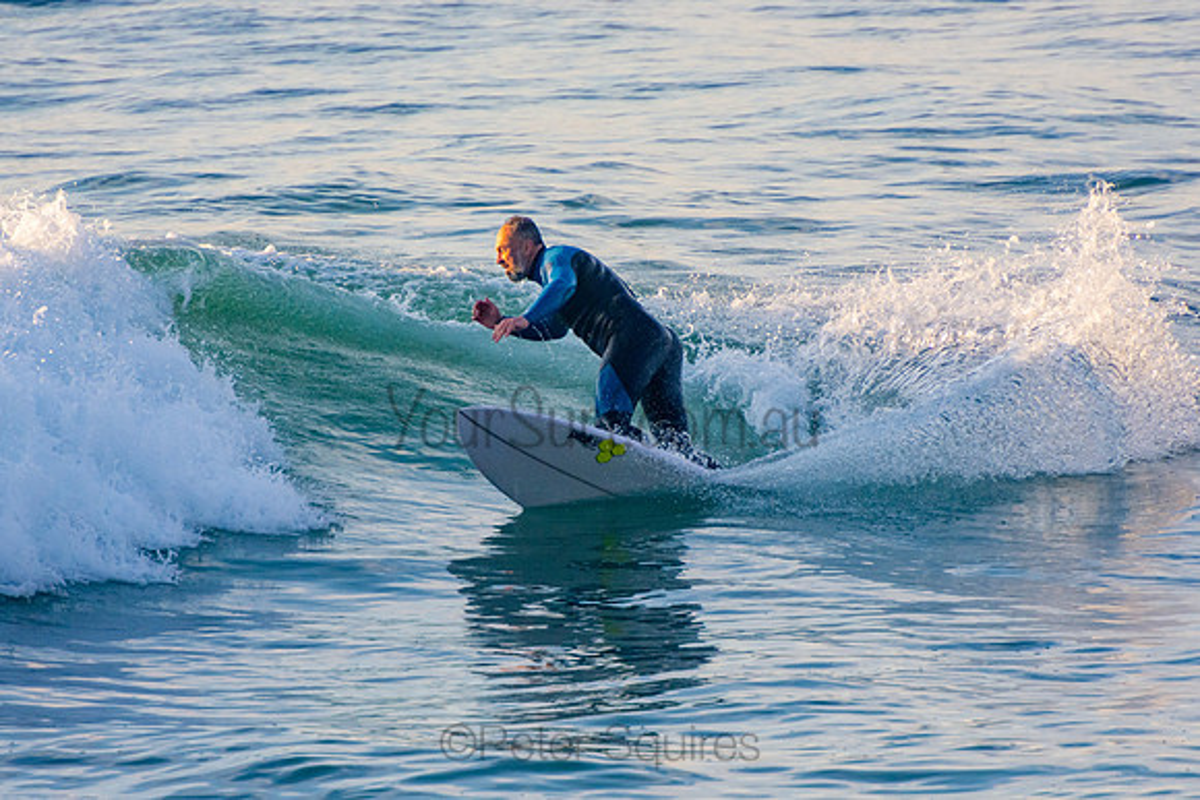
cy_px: 400
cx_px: 600
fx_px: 20715
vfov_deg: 2.2
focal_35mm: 621
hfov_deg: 3.3
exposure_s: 1/1250
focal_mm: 400
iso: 560
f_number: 5.6
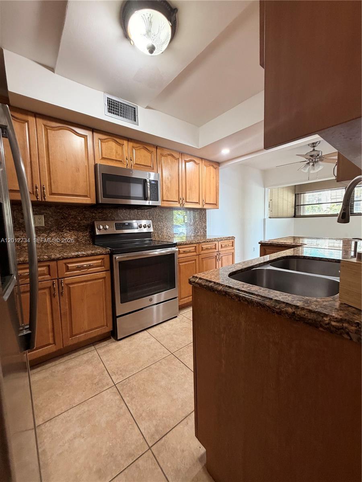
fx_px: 195
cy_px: 241
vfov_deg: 102.1
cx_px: 181
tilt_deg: -6.6
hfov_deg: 85.7
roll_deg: +1.9
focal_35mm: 14
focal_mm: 2.22
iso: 250
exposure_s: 1/60
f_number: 2.2
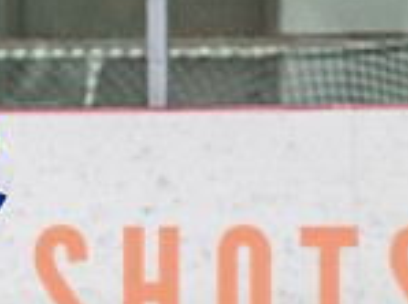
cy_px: 340
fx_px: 9524
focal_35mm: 810
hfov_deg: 2.5
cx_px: -157
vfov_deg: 1.8
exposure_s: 1/640
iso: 2000
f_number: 3.2
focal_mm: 150
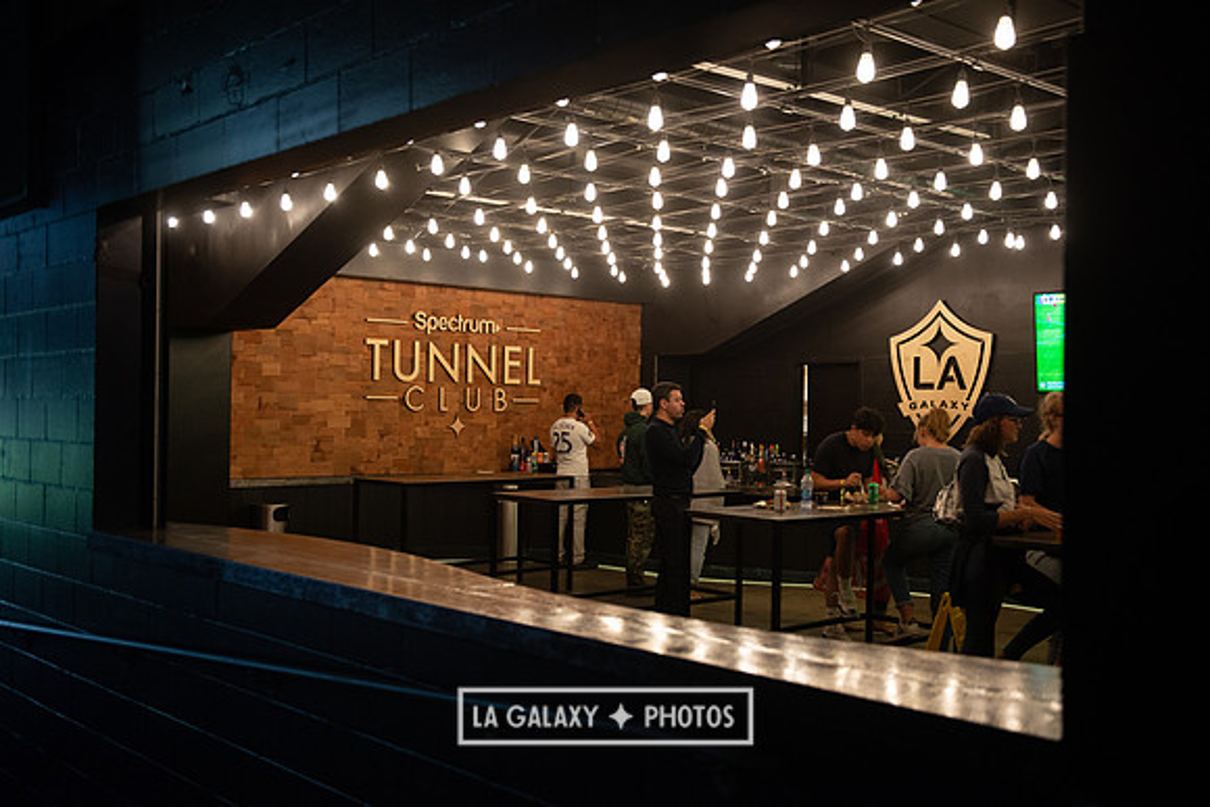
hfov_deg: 50.7
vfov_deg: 35.1
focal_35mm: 38
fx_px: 1277
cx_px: 605
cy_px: 404
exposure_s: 1/125
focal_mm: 38
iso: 2000
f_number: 2.8
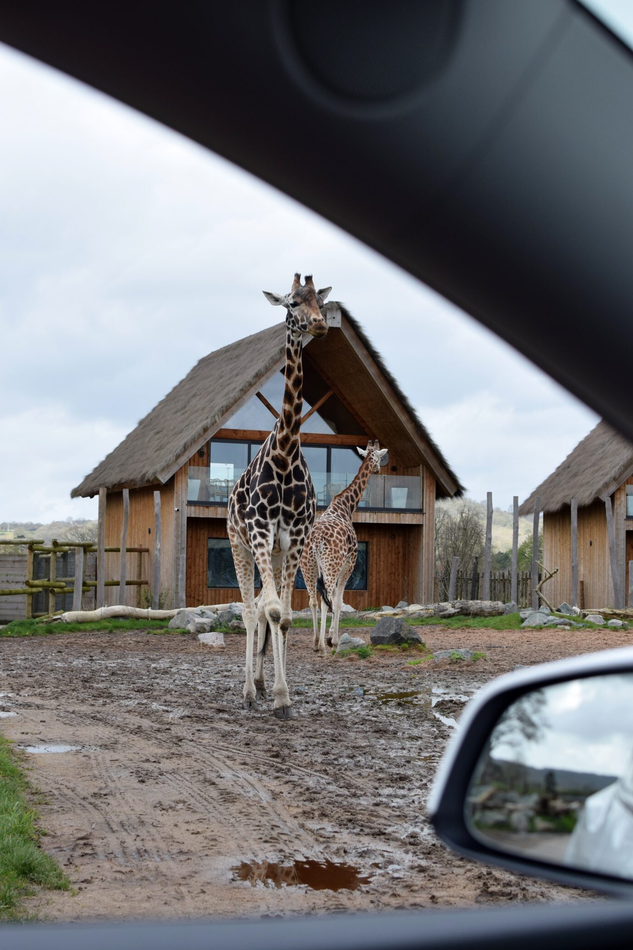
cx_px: 323
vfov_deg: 36.5
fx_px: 1438
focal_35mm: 55
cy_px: 492
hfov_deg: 24.8
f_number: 5
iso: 400
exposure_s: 1/1250
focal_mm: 35
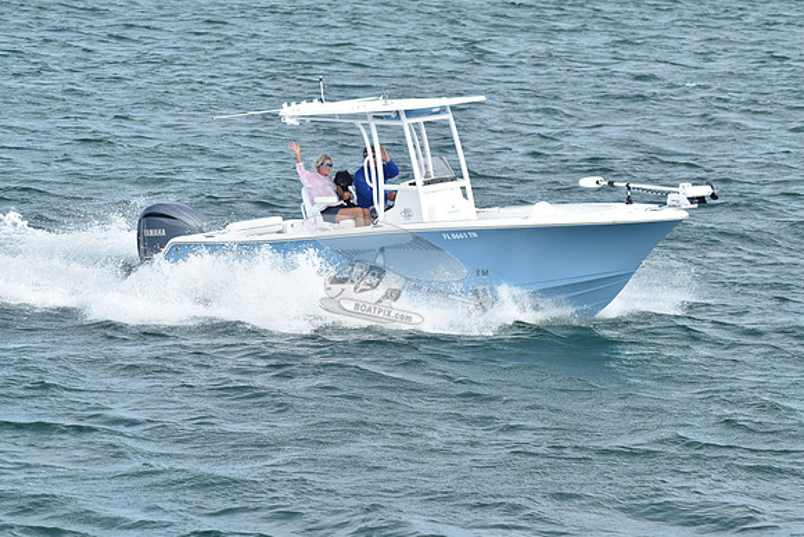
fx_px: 5026
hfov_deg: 9.1
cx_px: 402
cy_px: 268
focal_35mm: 225
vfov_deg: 6.1
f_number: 8
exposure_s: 1/1000
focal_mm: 150
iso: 400
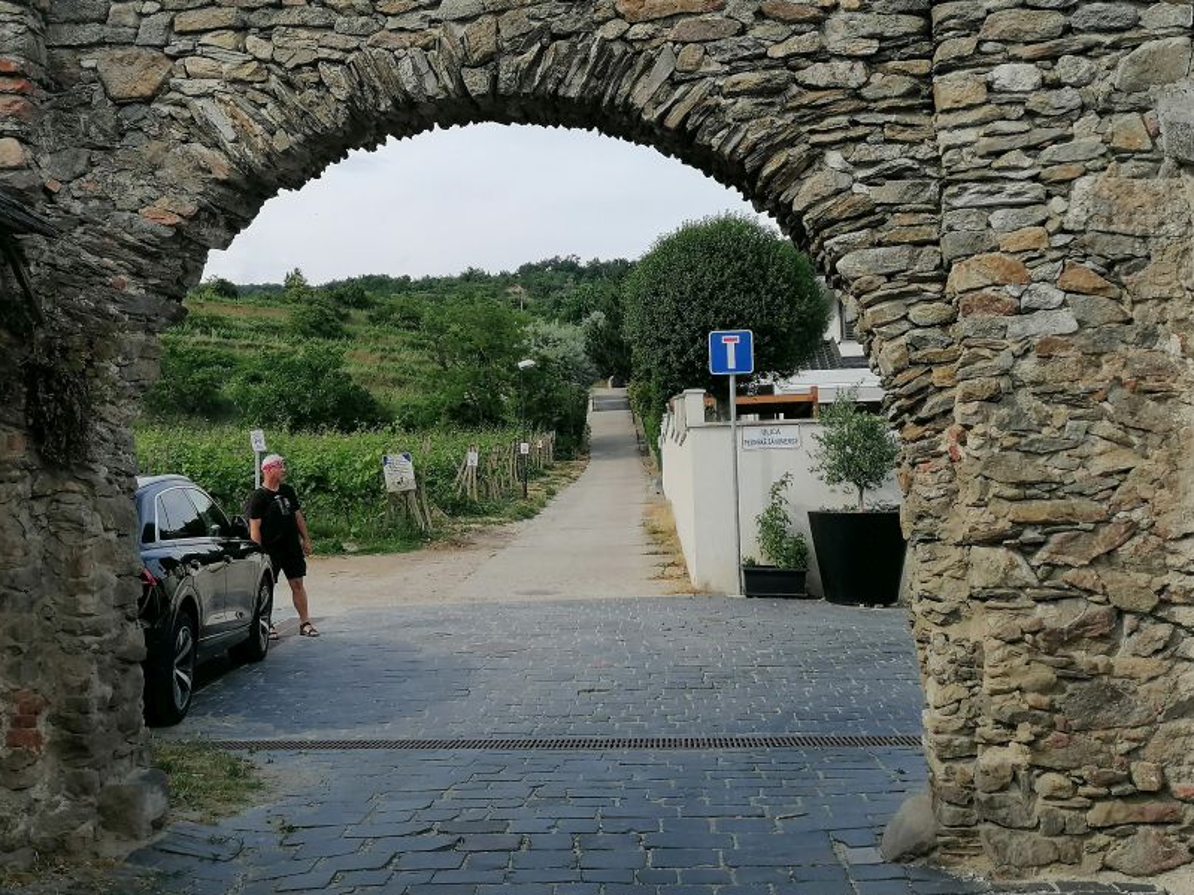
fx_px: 1552
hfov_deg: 42.1
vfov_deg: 32.1
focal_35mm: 45
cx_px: 563
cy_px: 391
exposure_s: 1/951
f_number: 1.8
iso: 50
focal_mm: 4.75
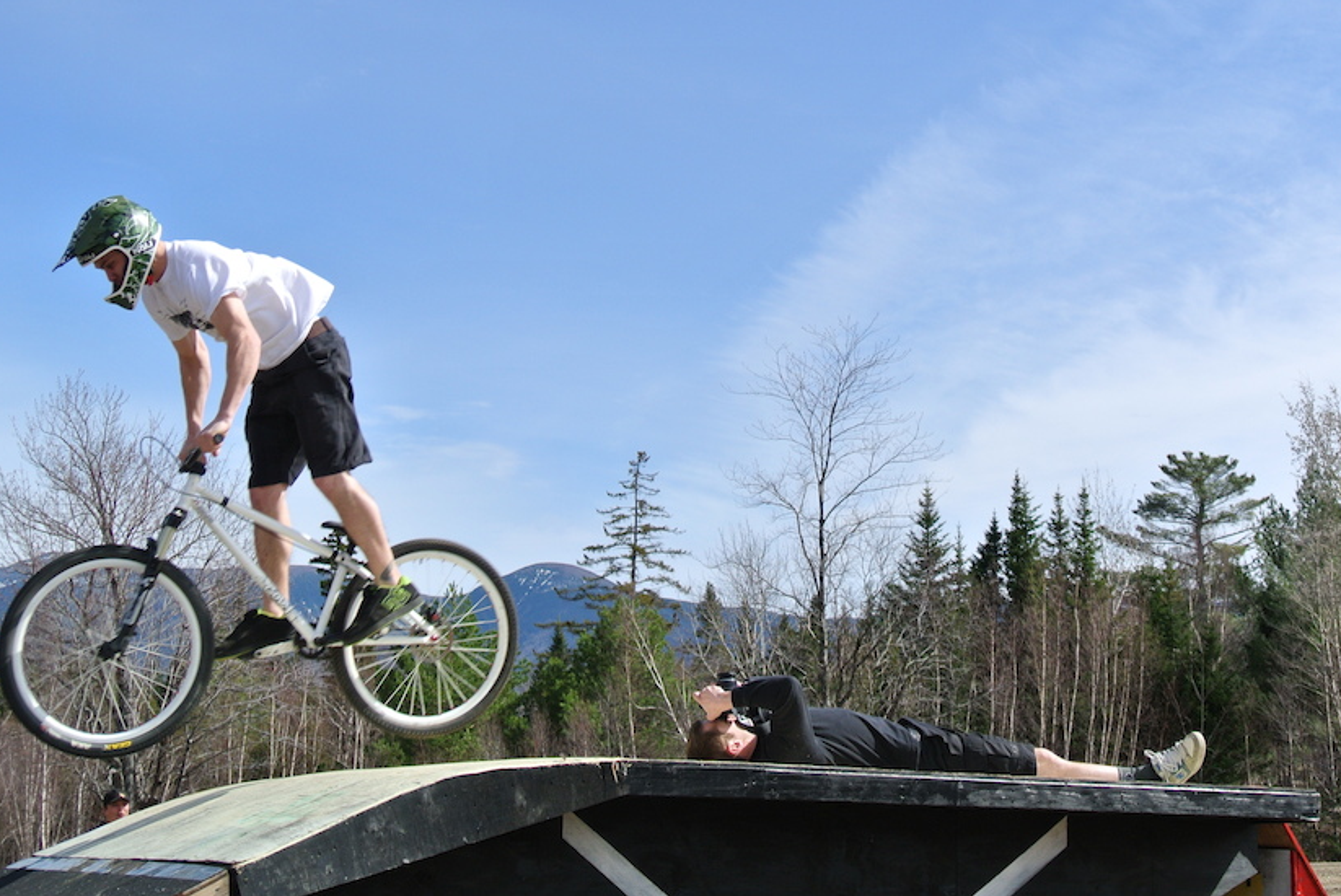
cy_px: 348
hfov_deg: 32.8
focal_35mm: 61
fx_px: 2274
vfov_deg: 22.3
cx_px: 811
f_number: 4.5
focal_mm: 18.2
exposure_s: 1/640
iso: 100
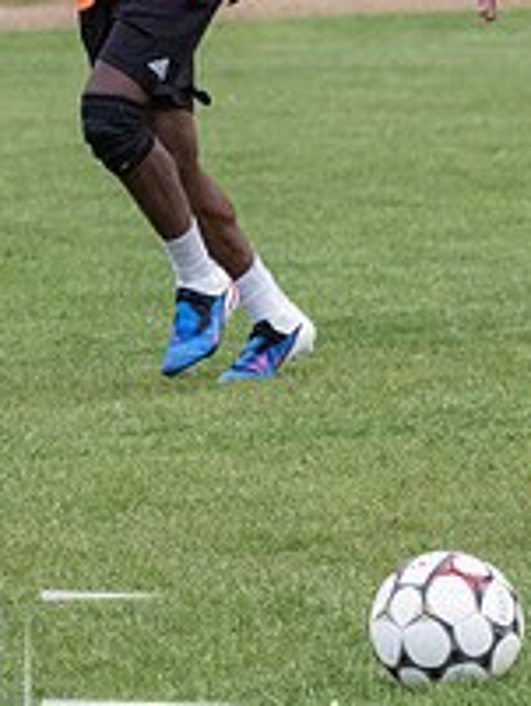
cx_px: 865
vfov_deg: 2.4
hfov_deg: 1.8
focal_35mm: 818
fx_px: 16713
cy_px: 209
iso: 2500
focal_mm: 142
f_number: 5.6
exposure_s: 1/1250
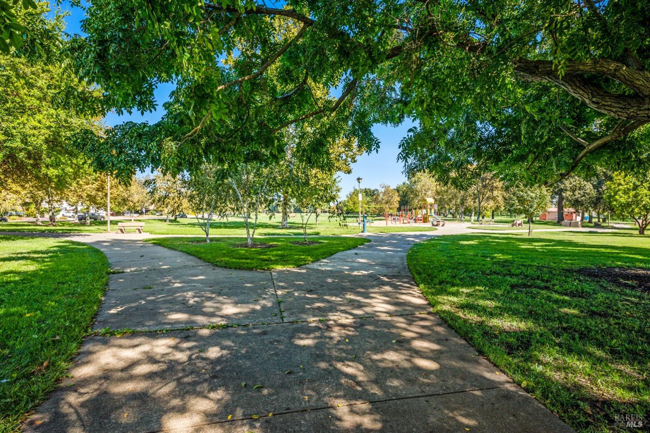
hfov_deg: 93.3
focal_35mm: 17
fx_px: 307
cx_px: 325
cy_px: 216
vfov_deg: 70.4
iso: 100
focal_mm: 17
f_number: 8
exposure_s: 1/80
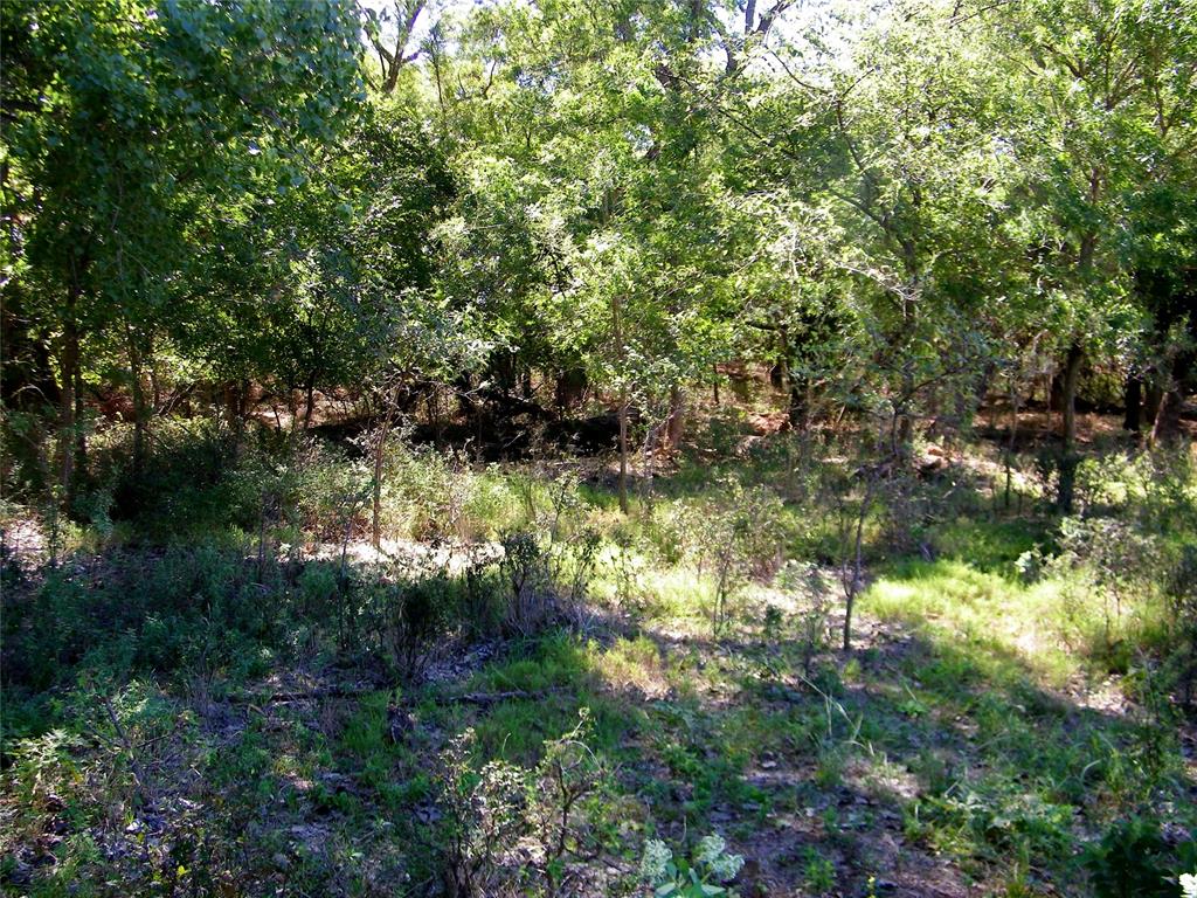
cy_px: 449
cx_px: 598
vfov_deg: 41.8
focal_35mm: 34
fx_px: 1176
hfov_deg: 54.0
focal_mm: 6
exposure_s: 1/125
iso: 80
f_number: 3.6
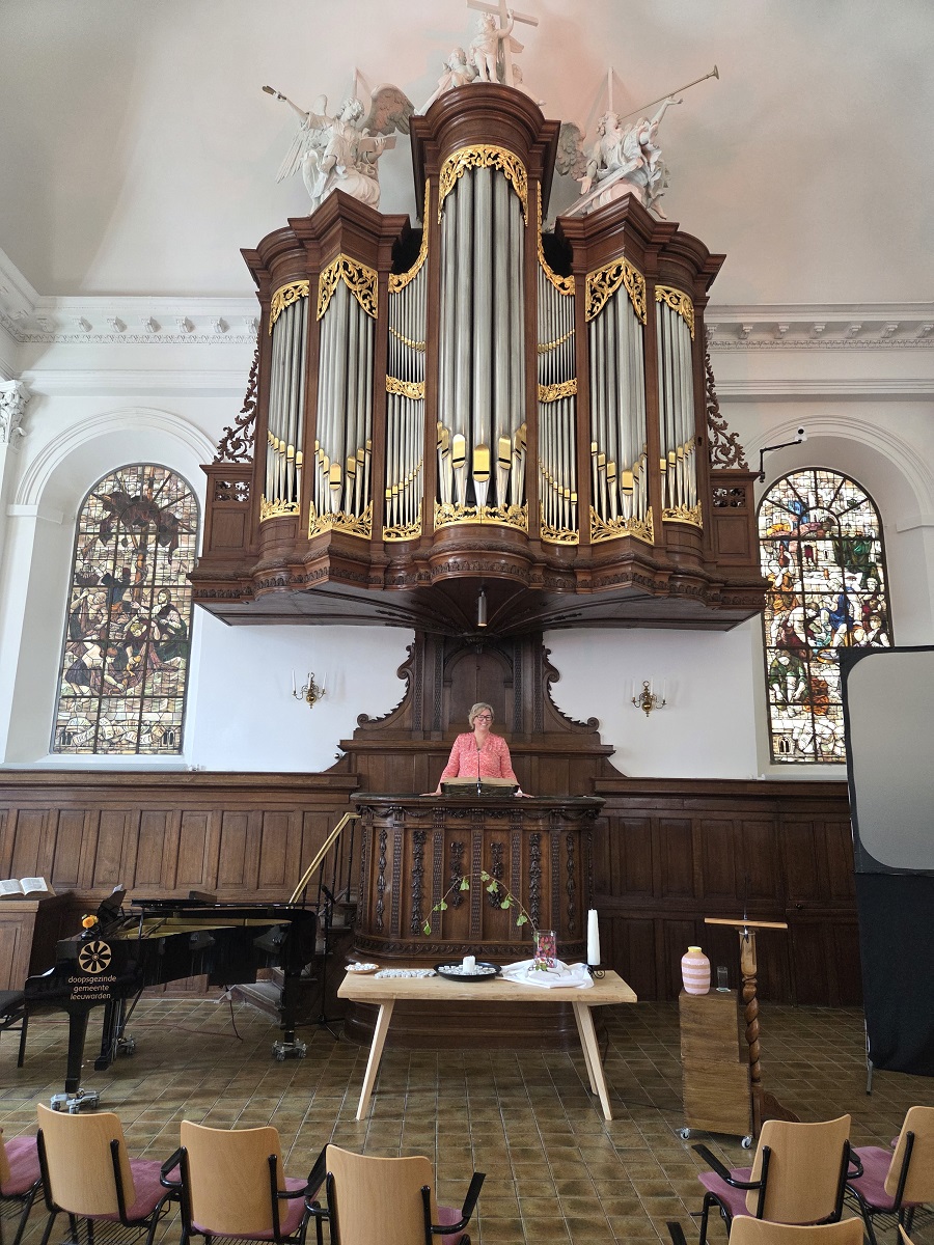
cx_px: 467
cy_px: 622
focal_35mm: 23
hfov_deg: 58.9
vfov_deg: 73.9
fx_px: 827
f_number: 1.8
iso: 320
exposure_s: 1/100
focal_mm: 5.4
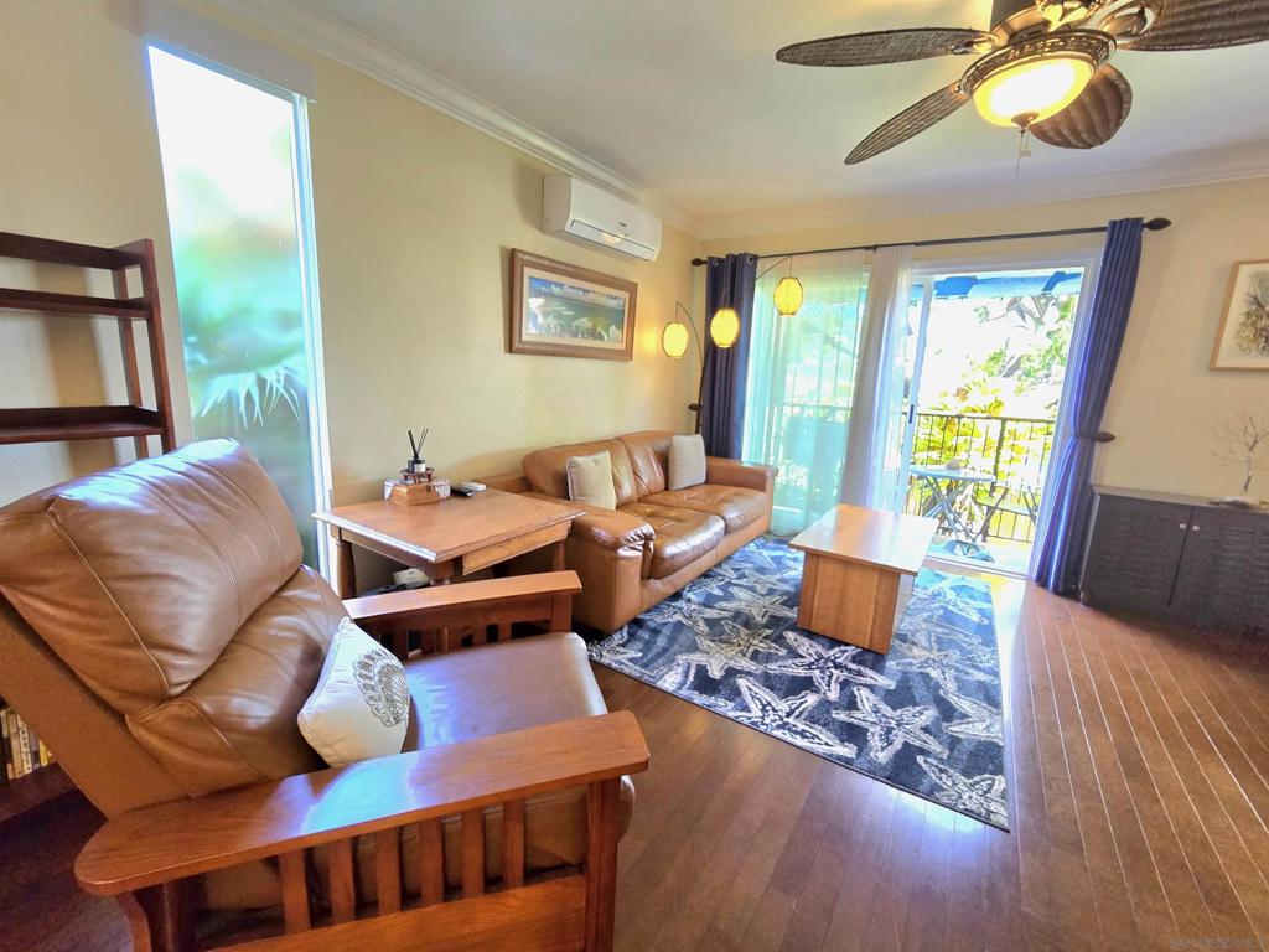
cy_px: 476
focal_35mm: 13
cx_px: 634
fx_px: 477
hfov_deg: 106.2
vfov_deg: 89.9
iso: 500
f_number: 2.2
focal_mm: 2.2
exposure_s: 1/60.2
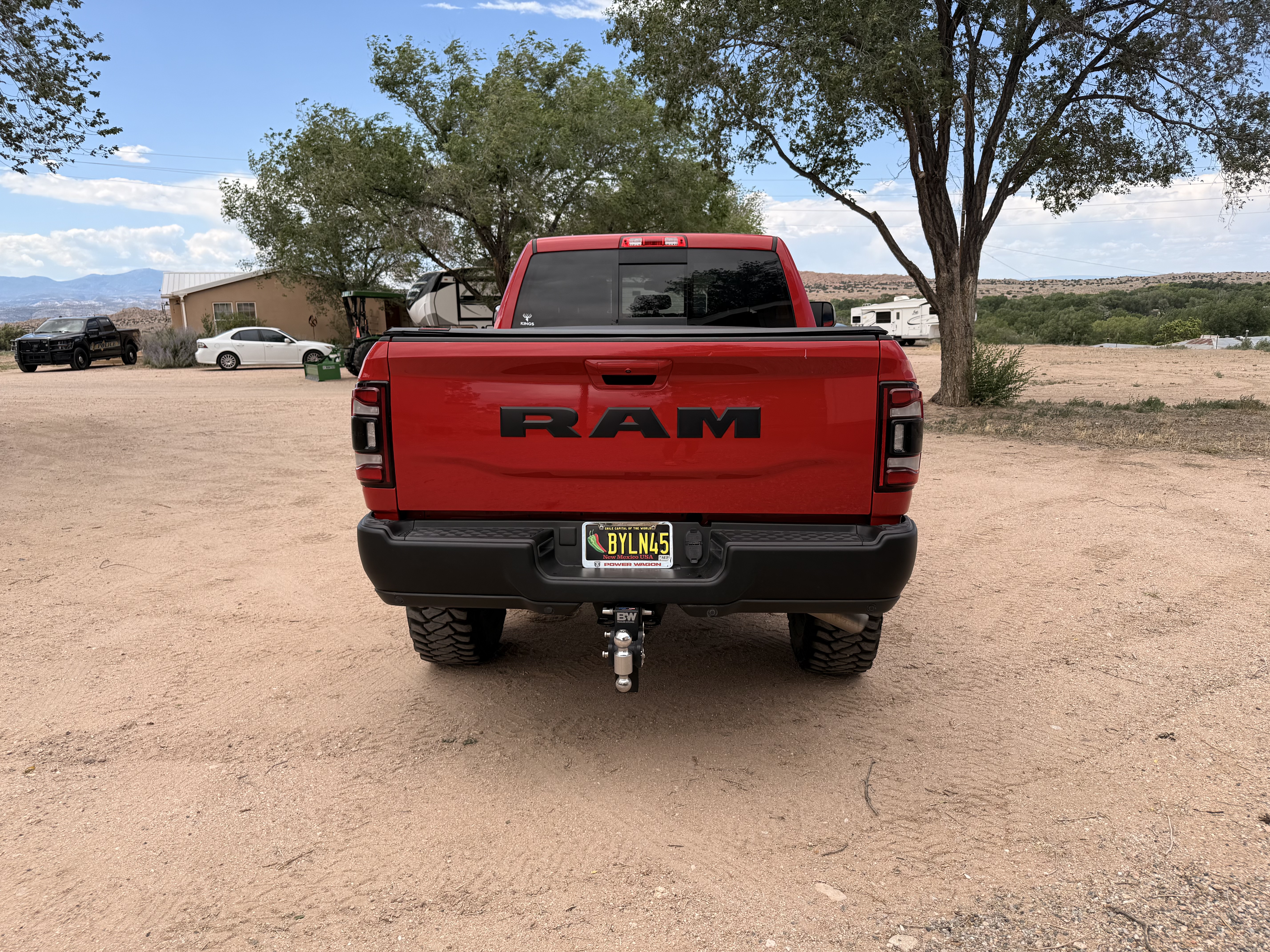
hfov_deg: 71.6
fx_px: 881
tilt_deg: -10.5
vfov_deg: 56.8
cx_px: 635
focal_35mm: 24
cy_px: 476
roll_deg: +0.6
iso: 80
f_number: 1.78
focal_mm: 6.76
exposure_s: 1/2907
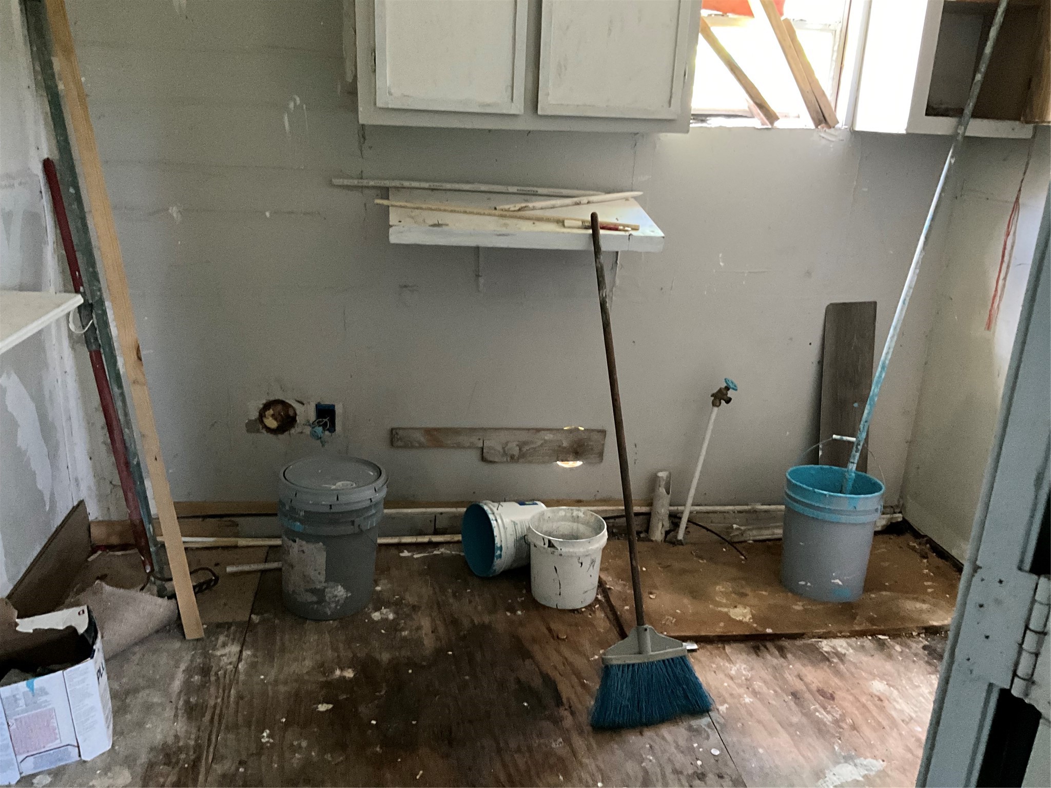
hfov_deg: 61.7
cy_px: 394
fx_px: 880
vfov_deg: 48.2
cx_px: 526
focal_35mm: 29
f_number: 1.8
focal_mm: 3
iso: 500
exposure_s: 1/30
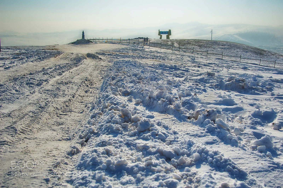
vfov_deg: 36.8
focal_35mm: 36
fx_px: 283
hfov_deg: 53.2
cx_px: 142
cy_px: 94
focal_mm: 24
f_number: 5.6
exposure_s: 1/3200
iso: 200
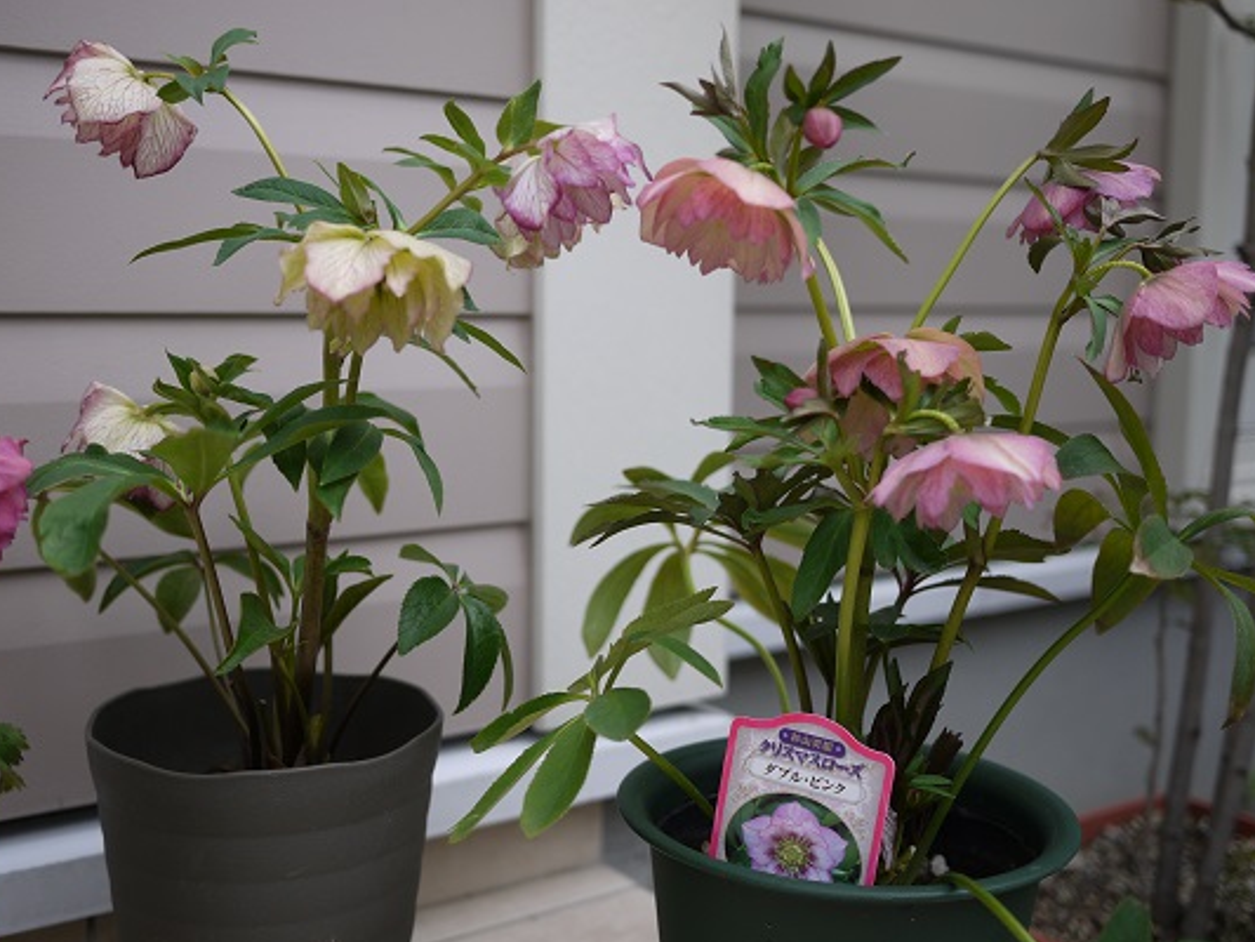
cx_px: 629
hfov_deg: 44.8
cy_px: 473
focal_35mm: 42
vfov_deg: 34.4
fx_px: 1523
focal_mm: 20
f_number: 2
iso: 100
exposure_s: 1/1000
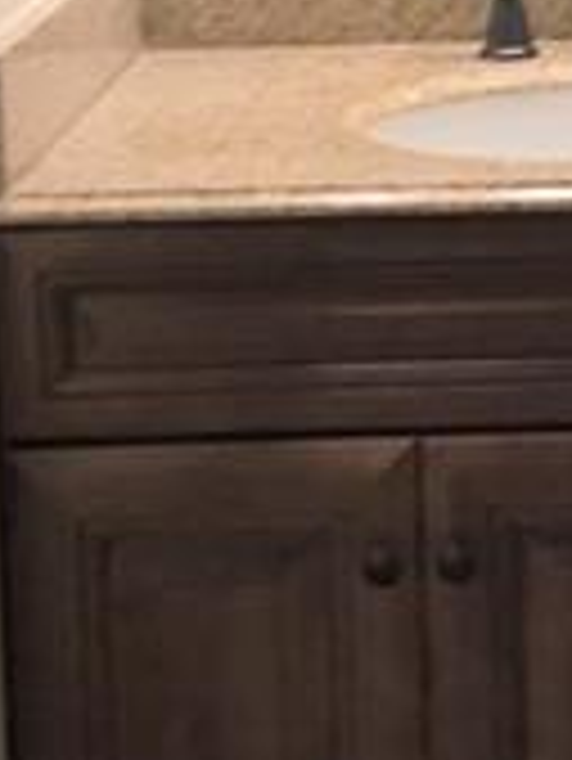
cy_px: -108
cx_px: 811
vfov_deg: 14.5
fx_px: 2905
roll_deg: +0.4
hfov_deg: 10.9
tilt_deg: -9.6
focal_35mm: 132
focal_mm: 4.15
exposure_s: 1/60
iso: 40
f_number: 2.2
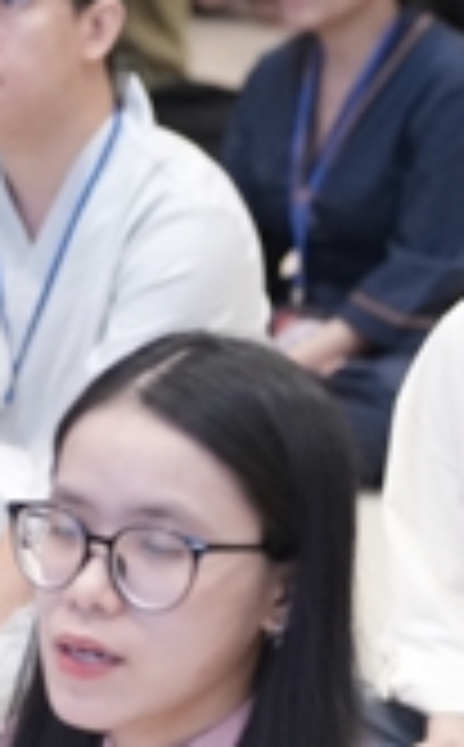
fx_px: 4881
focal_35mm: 240
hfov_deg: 5.3
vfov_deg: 8.7
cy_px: 700
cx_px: -649
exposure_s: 1/200
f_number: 2.8
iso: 3200
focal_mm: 60
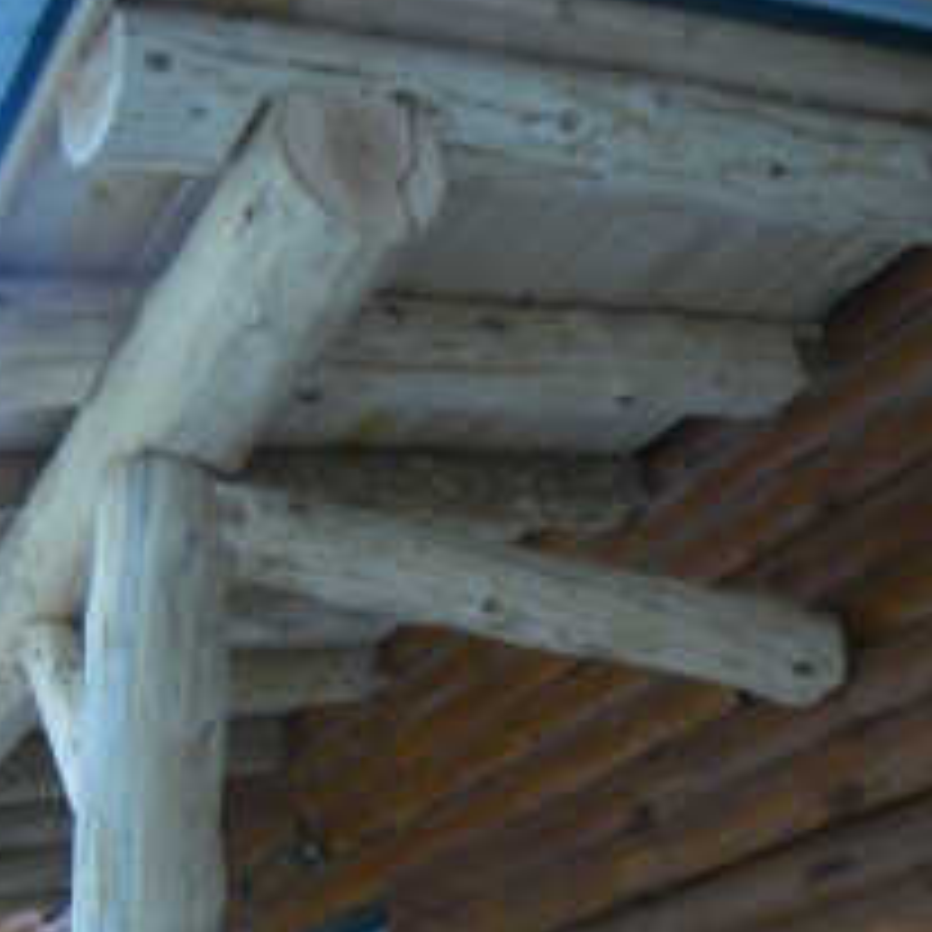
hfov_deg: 30.3
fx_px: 1706
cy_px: 921
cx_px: 313
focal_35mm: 56
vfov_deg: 28.7
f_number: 2.8
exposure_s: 1/60
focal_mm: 4.6
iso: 64
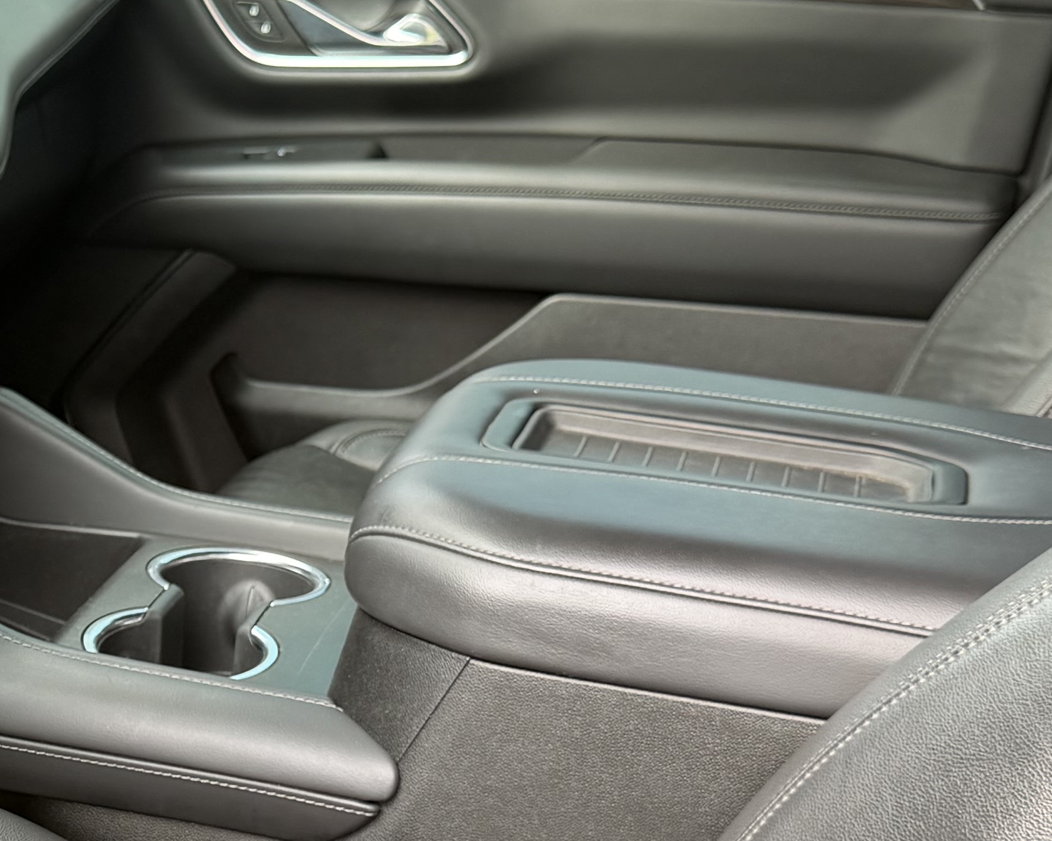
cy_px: 662
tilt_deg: -25.8
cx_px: -107
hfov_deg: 23.8
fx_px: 2335
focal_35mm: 75
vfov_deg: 20.2
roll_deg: -4.5
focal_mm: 6.76
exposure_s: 1/149
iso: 80
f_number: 1.78
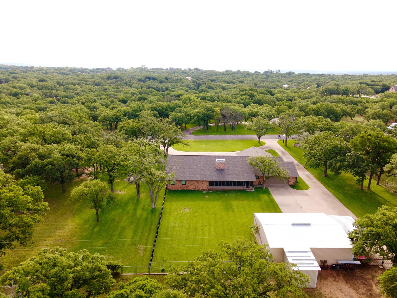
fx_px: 275
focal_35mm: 24
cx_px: 198
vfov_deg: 56.8
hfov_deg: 71.6
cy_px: 149
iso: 170
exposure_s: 1/15
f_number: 2.8
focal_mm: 4.5
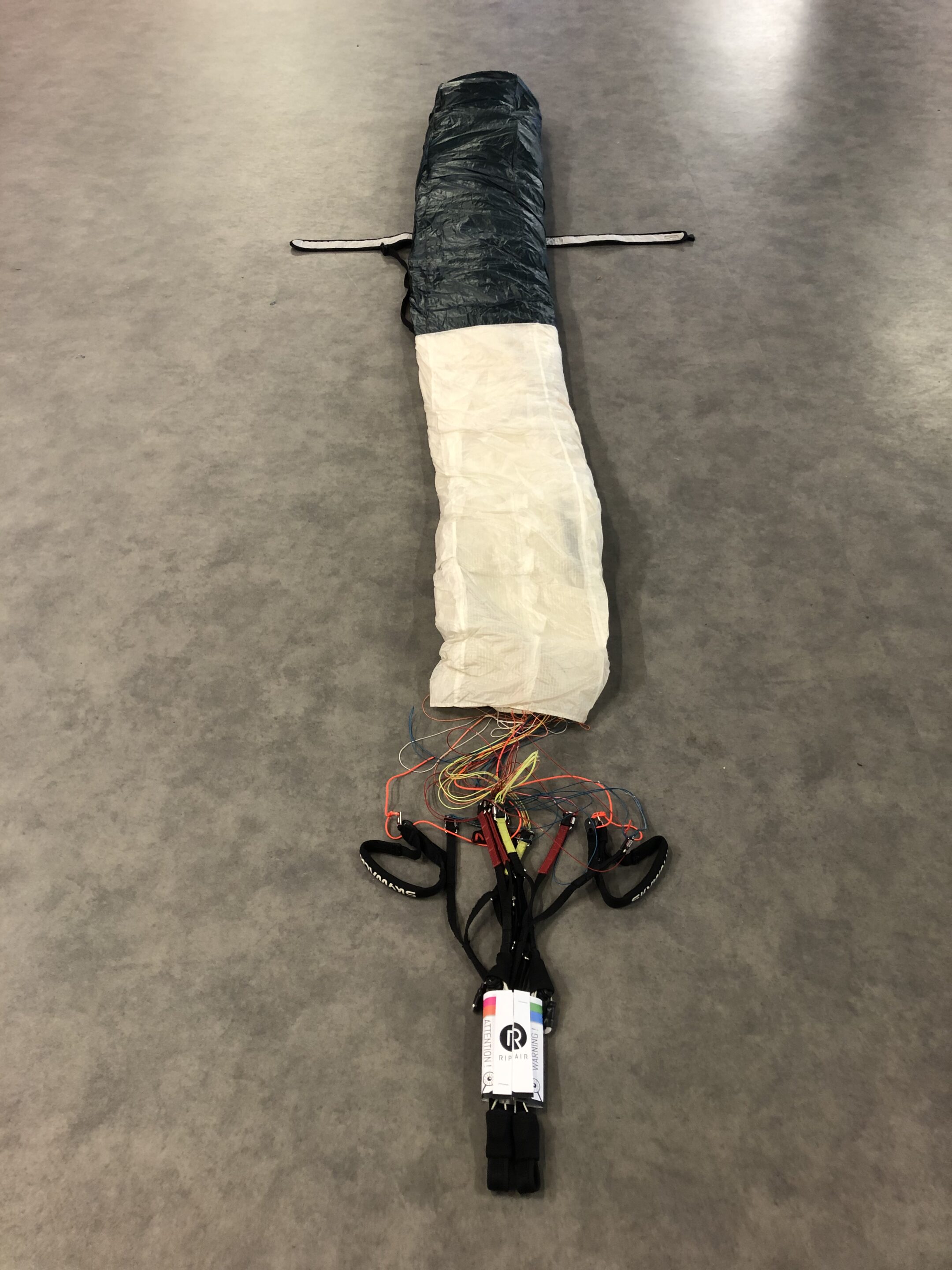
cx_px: 476
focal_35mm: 28
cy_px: 635
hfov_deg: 49.7
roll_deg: -2.8
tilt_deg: -43.1
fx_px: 1027
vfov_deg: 63.4
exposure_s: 1/17
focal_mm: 3.99
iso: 50
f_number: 1.8
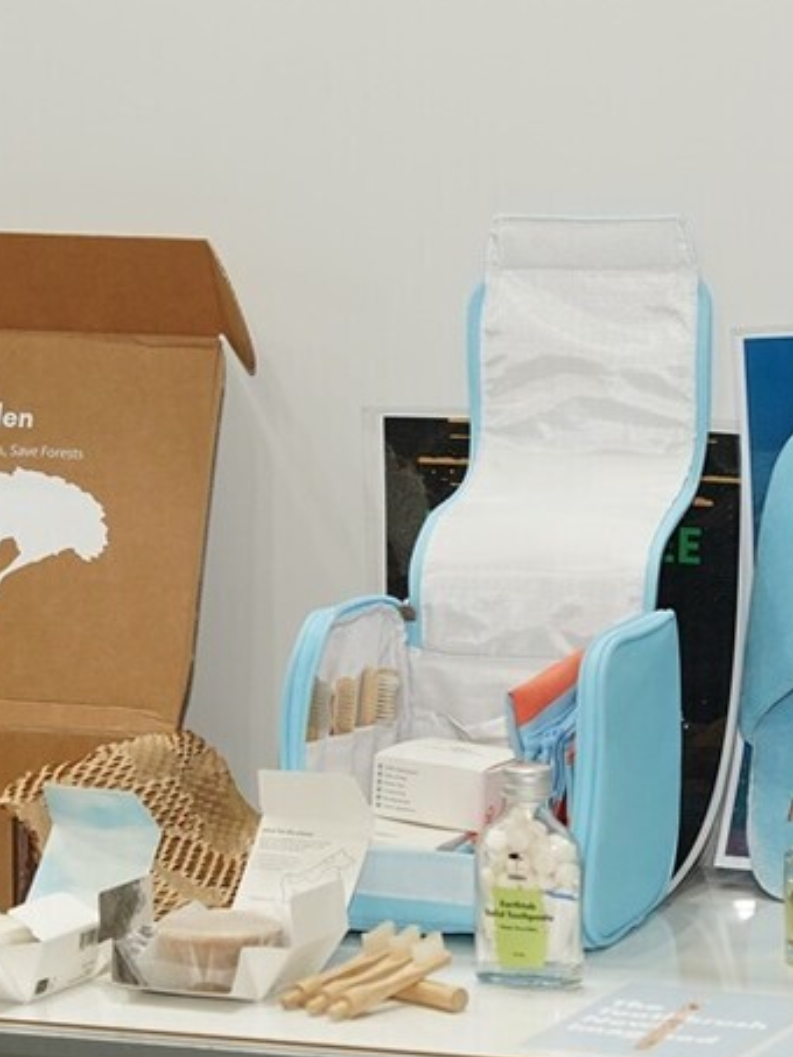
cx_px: 341
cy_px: 621
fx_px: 5221
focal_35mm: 171
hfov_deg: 8.7
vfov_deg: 11.6
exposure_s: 1/160
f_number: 4
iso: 800
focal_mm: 56
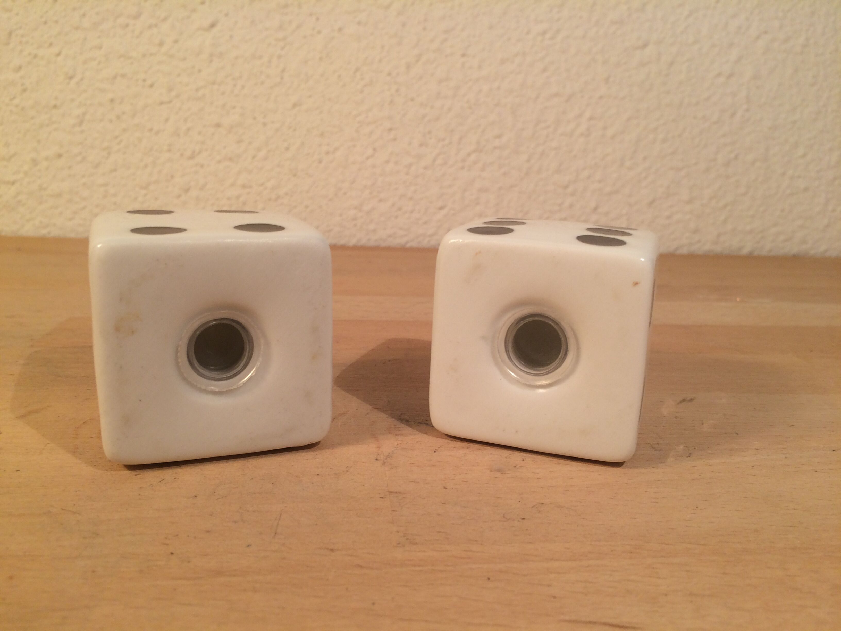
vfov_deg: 48.2
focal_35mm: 29
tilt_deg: -12.3
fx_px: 705
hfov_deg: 61.7
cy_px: 316
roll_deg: -3.0
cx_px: 420
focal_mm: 4.15
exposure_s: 1/33
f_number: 2.2
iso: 50
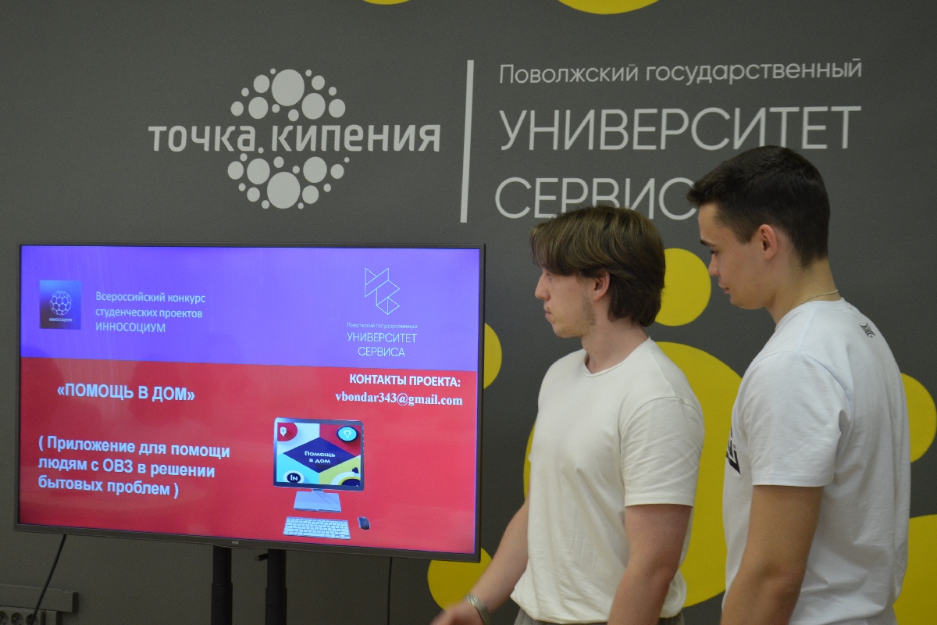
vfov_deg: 18.2
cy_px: 312
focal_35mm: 75
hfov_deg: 27.0
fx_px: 1952
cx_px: 468
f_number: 5
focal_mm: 50
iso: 800
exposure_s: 1/60
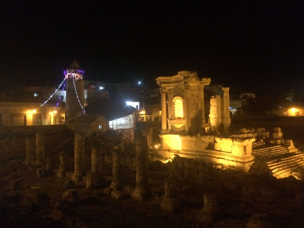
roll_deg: +1.0
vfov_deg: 48.2
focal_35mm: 29
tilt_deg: +1.4
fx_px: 255
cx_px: 152
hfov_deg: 61.7
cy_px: 114
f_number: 2.2
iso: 1000
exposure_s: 1/17
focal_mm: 4.15
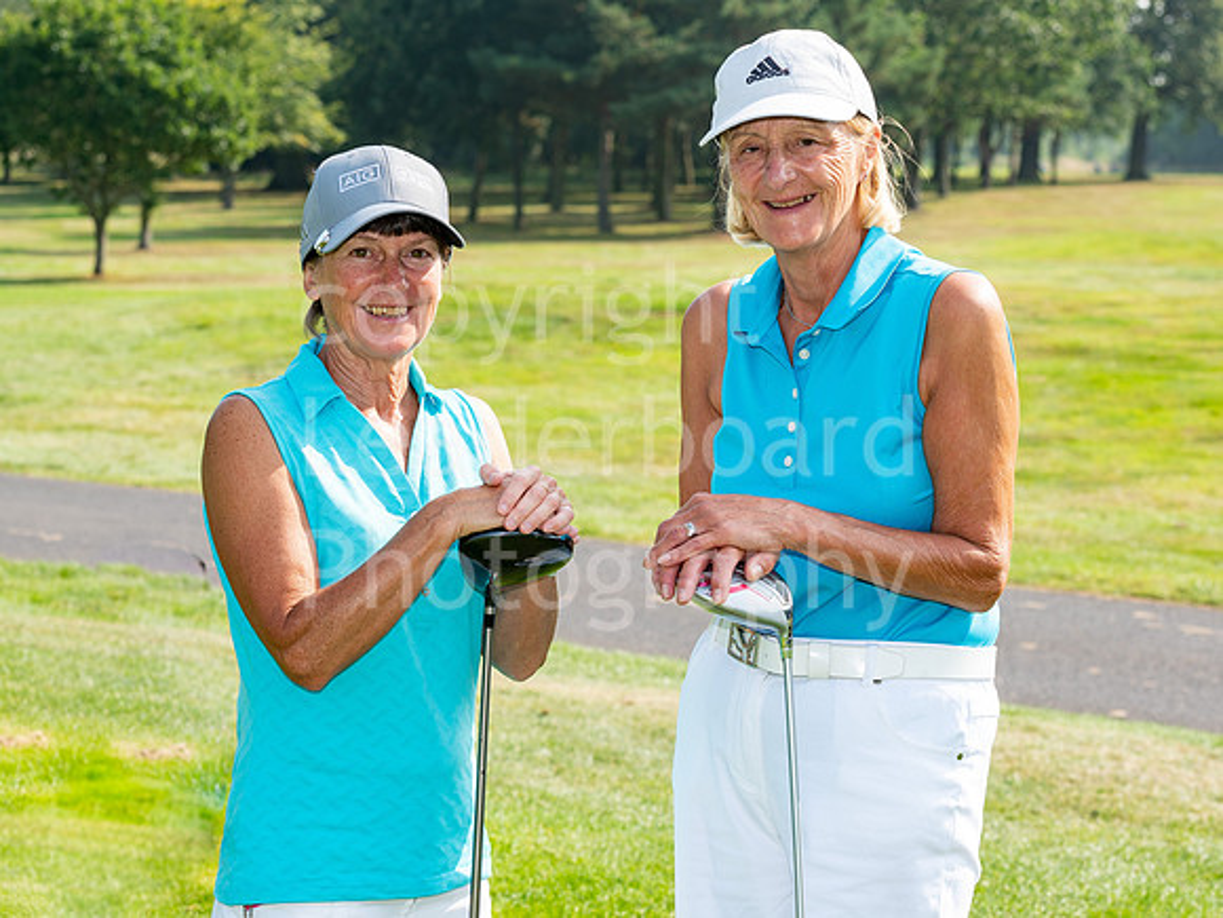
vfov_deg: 14.1
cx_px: 683
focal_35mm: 105
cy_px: 444
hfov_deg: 18.7
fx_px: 3709
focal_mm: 78
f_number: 8
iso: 100
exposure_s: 1/200
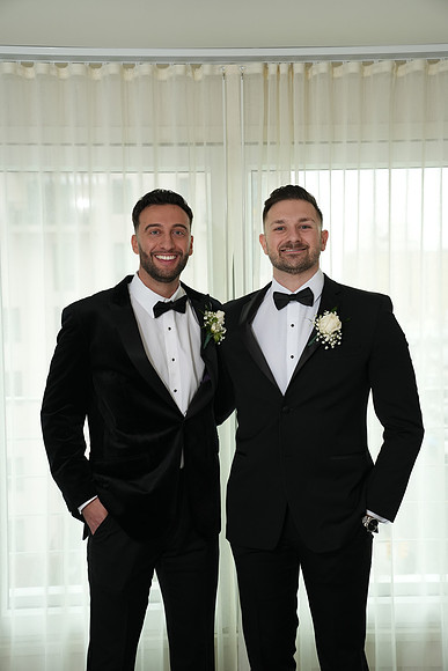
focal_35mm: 51
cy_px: 336
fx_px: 951
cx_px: 224
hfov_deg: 26.5
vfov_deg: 38.9
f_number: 4
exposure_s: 1/200
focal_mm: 51
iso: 640
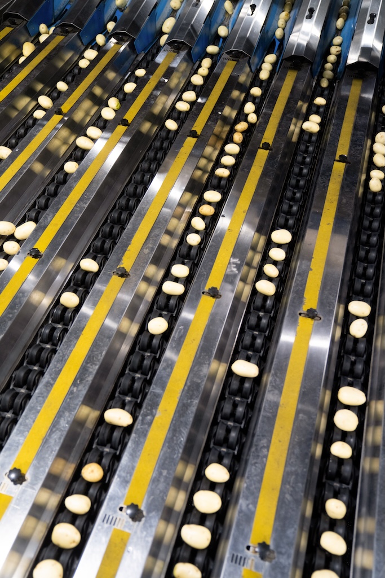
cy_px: 289
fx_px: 545
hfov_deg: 38.9
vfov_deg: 55.8
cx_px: 192
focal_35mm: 34
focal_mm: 34
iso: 1600
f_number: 2.8
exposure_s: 1/320
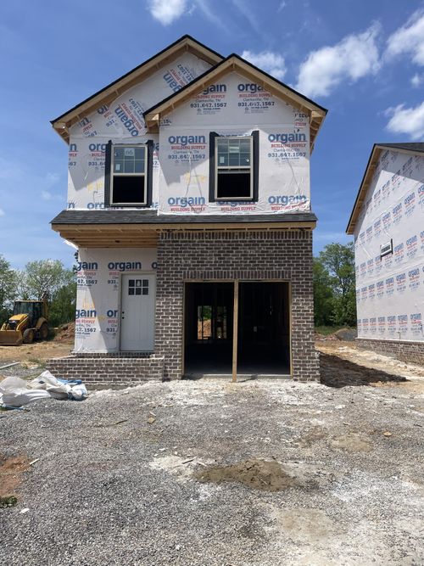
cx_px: 212
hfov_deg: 53.0
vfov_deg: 67.3
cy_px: 283
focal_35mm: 26
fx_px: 425
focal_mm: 4.2
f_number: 1.6
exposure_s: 1/5051
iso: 32
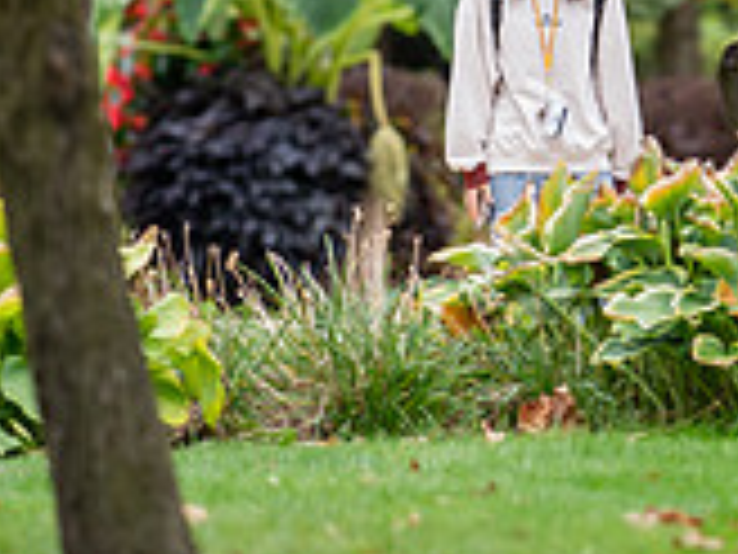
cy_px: -56
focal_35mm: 1019
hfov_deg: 1.9
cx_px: 540
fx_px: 21725
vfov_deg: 1.5
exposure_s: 1/400
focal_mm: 300
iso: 250
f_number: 3.5
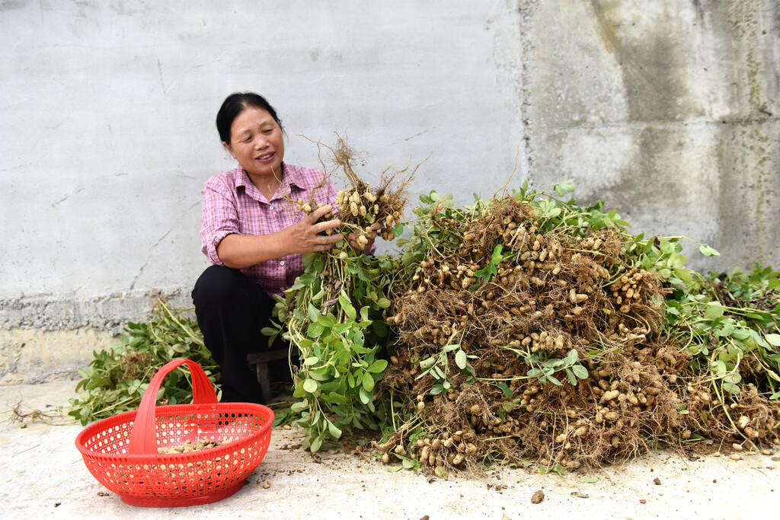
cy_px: 260
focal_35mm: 29
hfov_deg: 63.7
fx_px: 628
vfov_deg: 45.0
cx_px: 390
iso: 1250
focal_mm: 29
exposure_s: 1/5000
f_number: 3.5
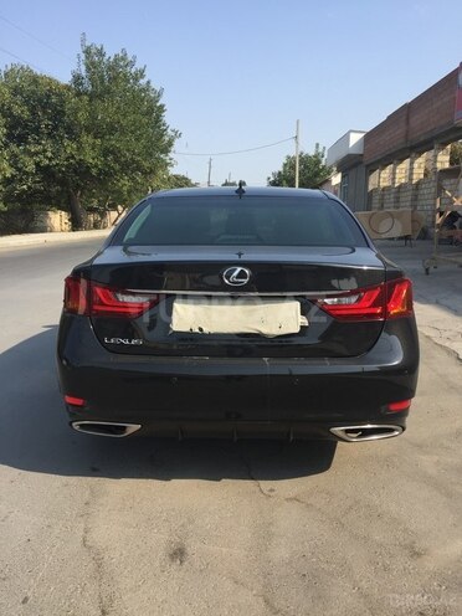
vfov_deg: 61.7
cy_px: 308
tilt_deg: -7.5
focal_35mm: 29
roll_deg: -0.3
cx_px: 231
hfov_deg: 48.2
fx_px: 516
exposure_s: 1/1412
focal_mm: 4.15
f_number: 2.2
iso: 32
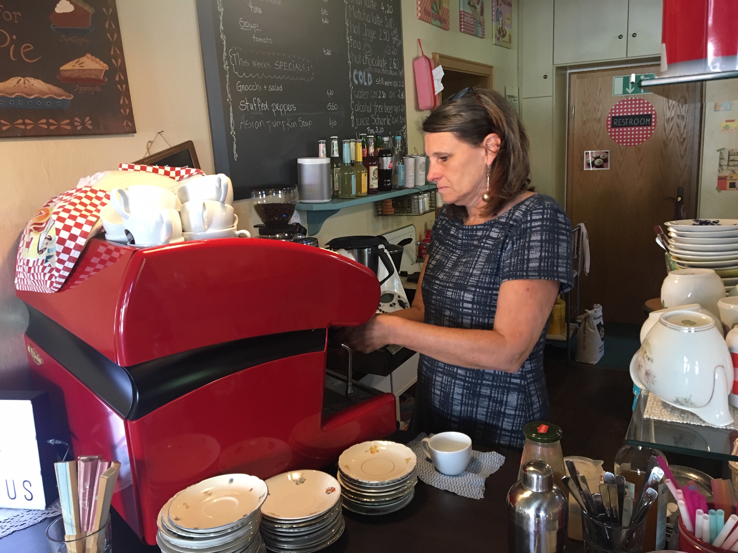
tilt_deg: -11.4
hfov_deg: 61.7
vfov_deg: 48.2
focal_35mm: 29
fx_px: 618
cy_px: 276
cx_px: 369
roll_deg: +3.1
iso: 160
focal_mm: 4.15
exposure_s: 1/33
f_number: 2.2
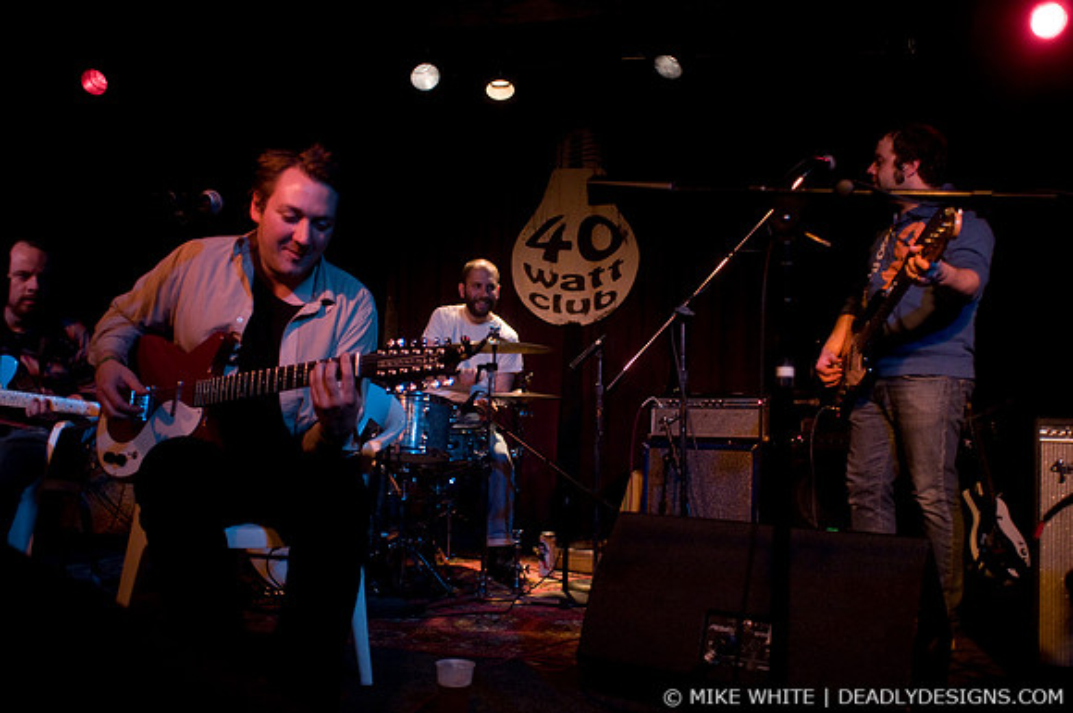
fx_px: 893
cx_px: 536
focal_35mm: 30
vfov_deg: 43.5
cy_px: 356
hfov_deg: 62.0
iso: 1000
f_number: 2.8
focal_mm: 20
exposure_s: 1/50
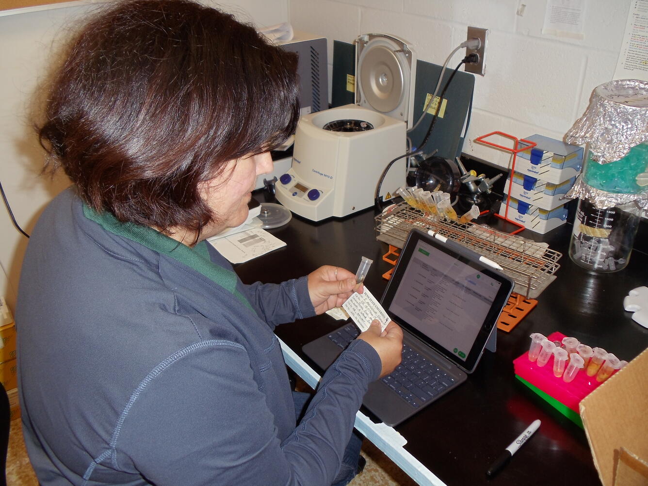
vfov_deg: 32.9
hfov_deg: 42.9
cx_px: 324
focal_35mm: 44
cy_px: 243
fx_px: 824
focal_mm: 6
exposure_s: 1/30
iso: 80
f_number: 3.5
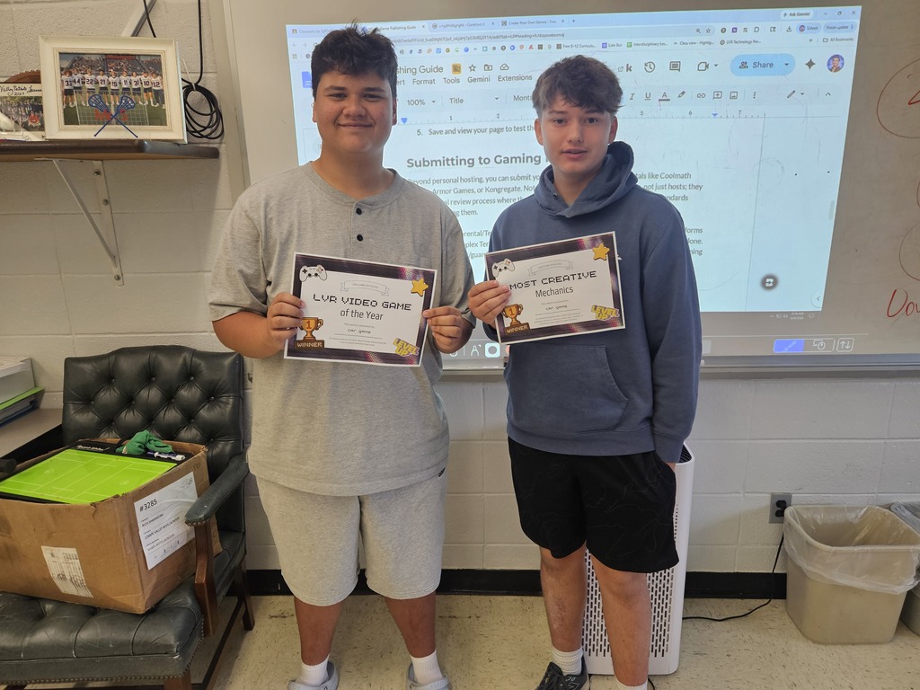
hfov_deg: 73.9
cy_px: 345
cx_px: 460
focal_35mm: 23
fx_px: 611
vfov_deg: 58.9
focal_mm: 5.4
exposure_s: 1/180
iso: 200
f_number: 1.8
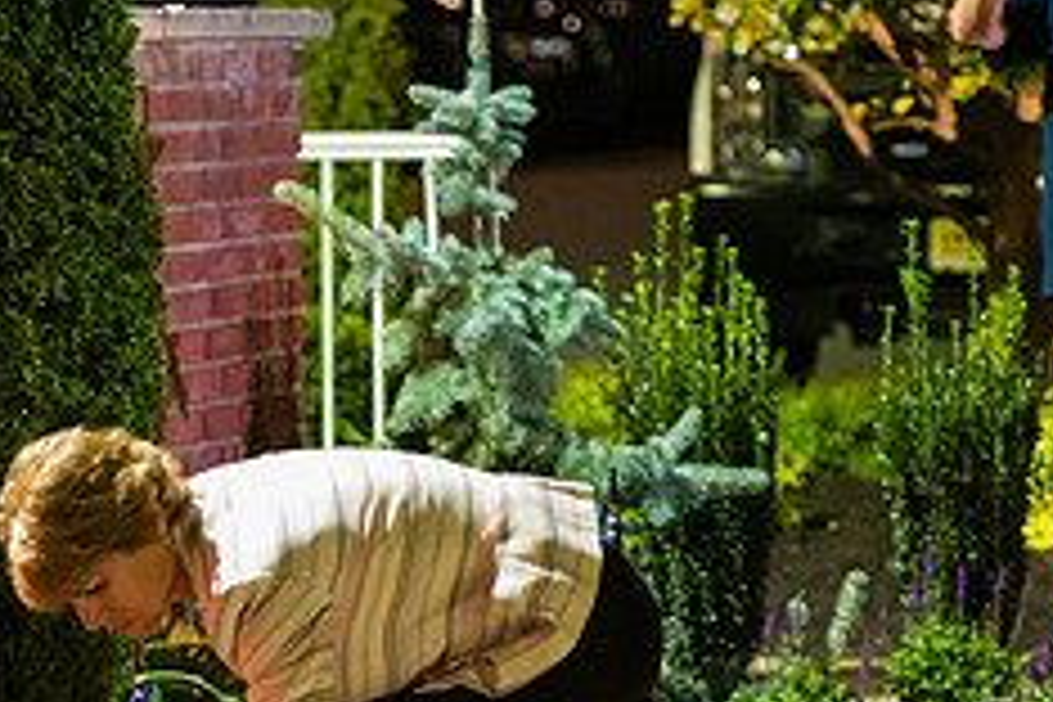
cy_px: 711
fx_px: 6873
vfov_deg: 5.8
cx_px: 40
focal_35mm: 235
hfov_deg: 8.7
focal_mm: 95
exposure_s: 1/60
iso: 25600
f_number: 3.2
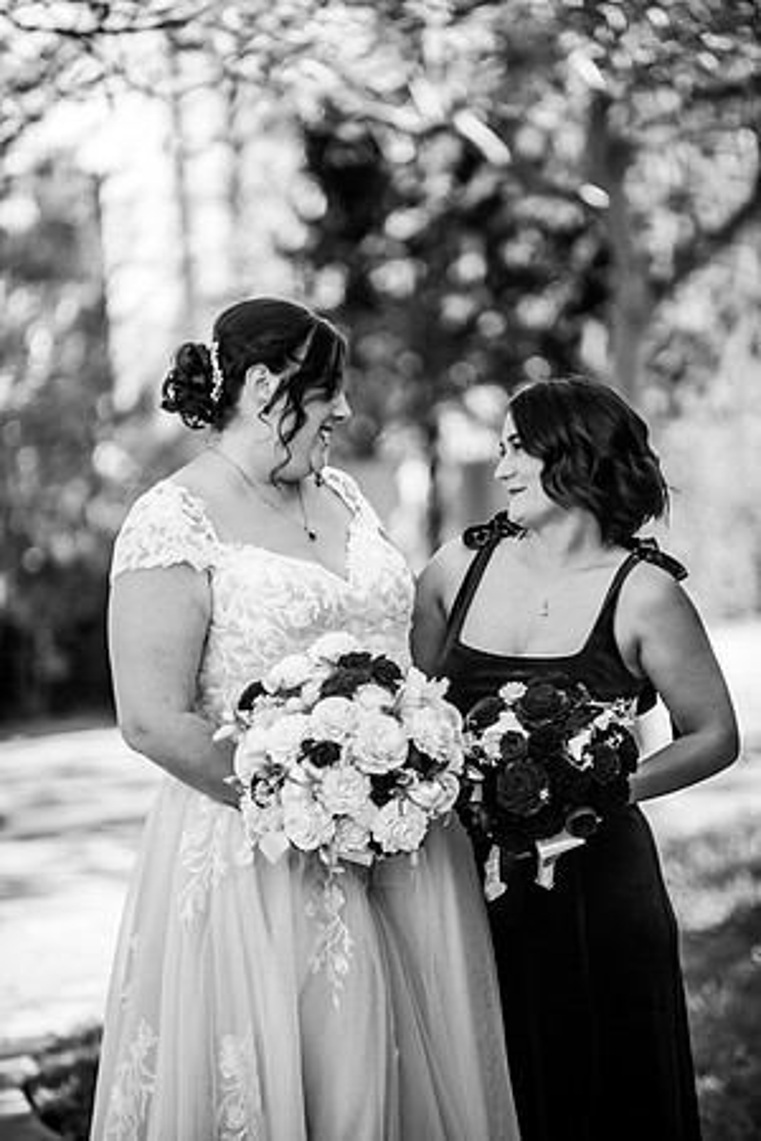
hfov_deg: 6.9
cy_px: 570
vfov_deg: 10.3
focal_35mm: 200
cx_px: 380
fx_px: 6341
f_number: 2.8
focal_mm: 200
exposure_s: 1/1600
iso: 400
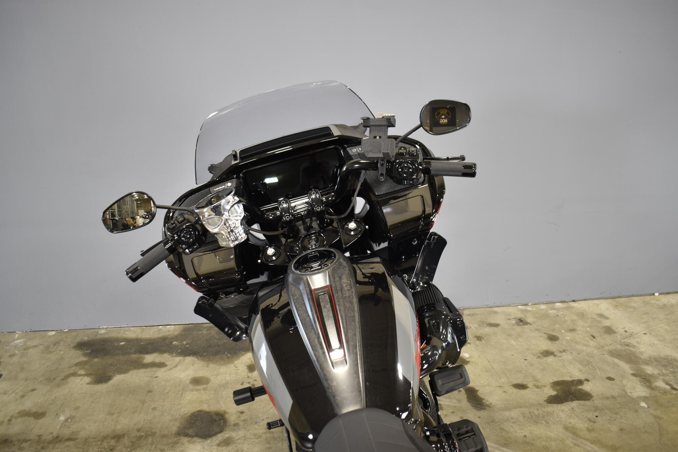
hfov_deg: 67.4
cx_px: 339
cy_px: 226
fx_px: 508
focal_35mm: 27
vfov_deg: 47.9
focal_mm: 18
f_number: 3.5
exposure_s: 1/15
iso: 400
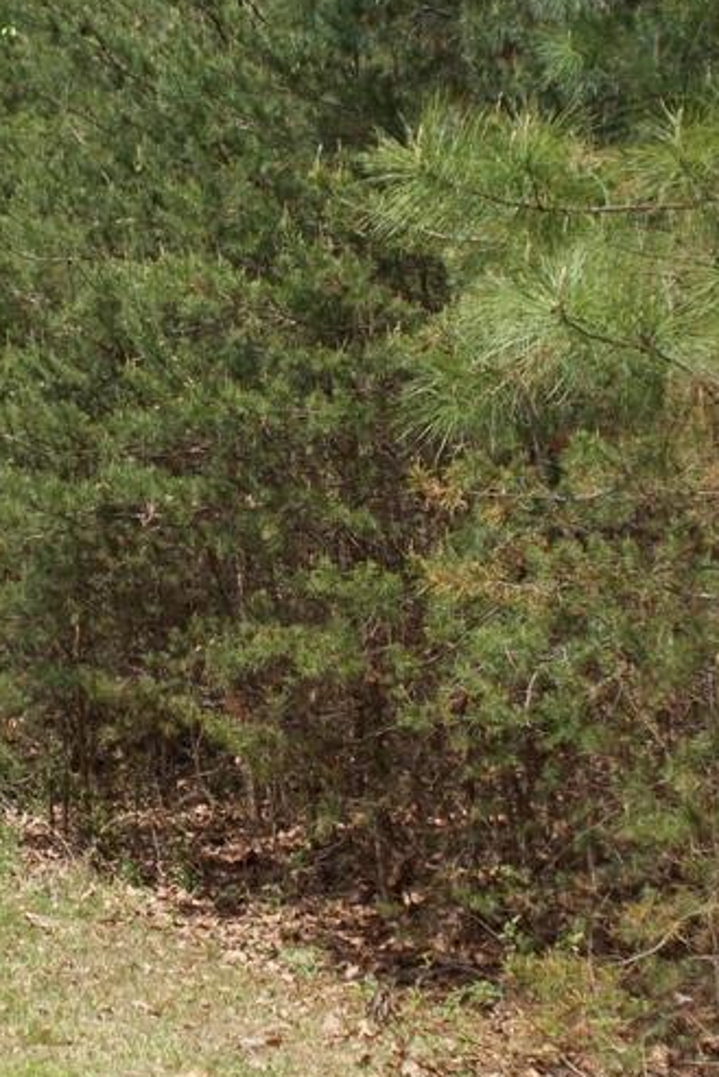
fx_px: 2844
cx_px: 166
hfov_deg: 14.3
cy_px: 546
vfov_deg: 21.5
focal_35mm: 95
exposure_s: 1/320
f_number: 4.2
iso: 80
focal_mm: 7.9
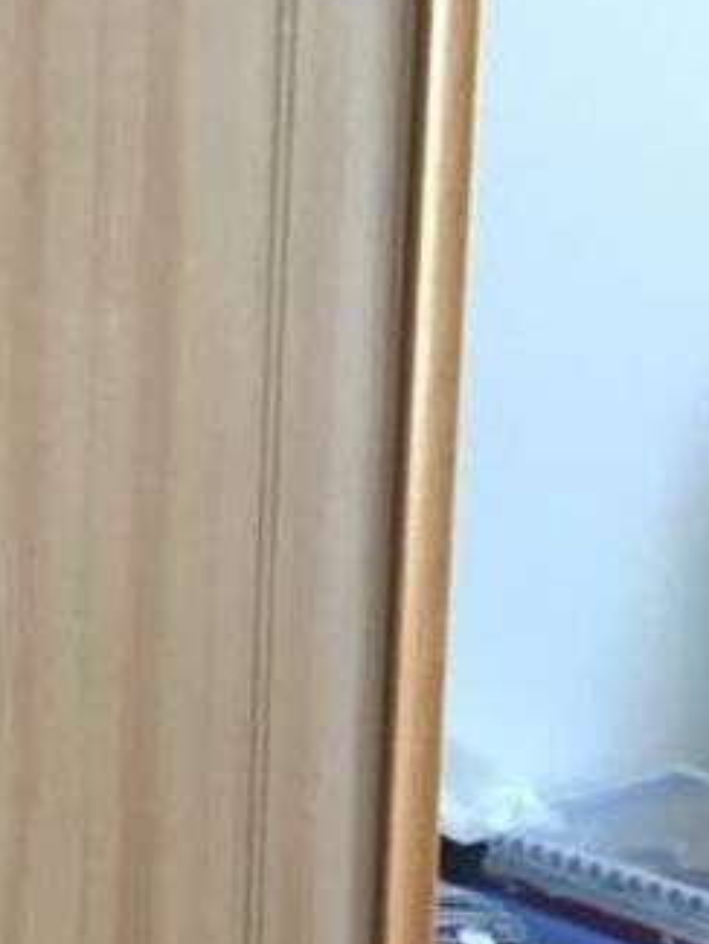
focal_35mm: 119
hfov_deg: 11.3
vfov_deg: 16.2
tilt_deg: -14.0
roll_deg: +1.6
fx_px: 3248
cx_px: -694
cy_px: 943
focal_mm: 4.15
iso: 125
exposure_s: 1/33
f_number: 2.2
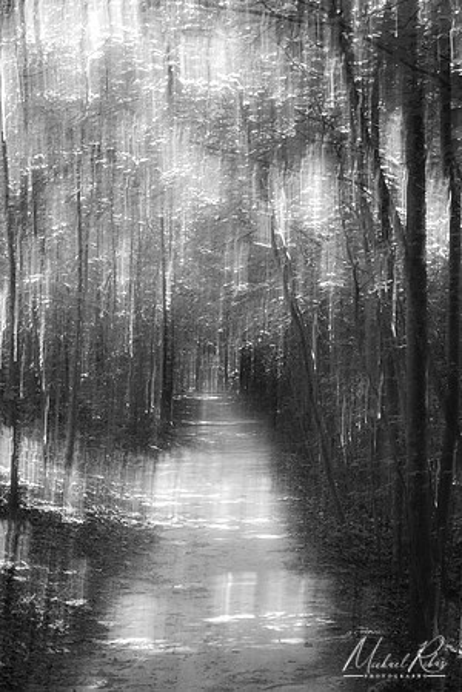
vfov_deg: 27.0
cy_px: 346
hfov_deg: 18.2
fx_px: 1444
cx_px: 231
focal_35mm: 75
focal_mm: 50
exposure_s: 1.3
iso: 100
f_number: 16
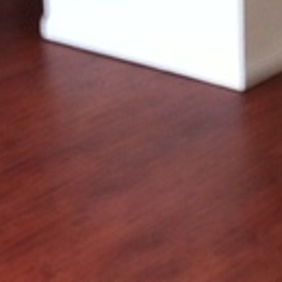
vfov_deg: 10.8
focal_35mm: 159
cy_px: -46
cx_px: 229
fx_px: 1465
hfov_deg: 11.0
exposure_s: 1/15
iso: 100
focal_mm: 3.85
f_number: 2.8
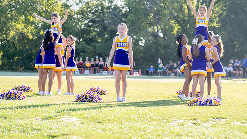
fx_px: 616
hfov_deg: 22.7
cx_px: 137
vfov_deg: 12.9
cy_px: 48
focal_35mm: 94
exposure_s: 1/2000
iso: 400
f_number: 2.8
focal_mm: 70
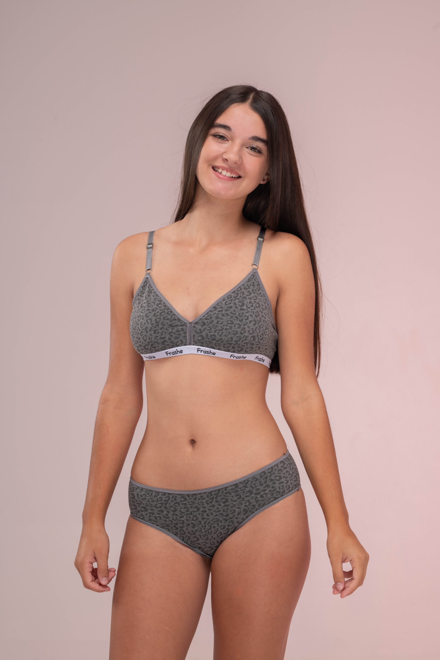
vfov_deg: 23.9
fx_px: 1558
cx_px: 220
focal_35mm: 85
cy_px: 330
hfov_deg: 16.1
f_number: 8
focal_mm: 85
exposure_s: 1/160
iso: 200
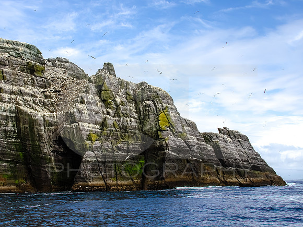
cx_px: 129
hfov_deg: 36.7
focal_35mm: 52
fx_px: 455
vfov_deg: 28.0
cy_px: 107
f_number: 18
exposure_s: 1/160
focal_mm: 28
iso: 500
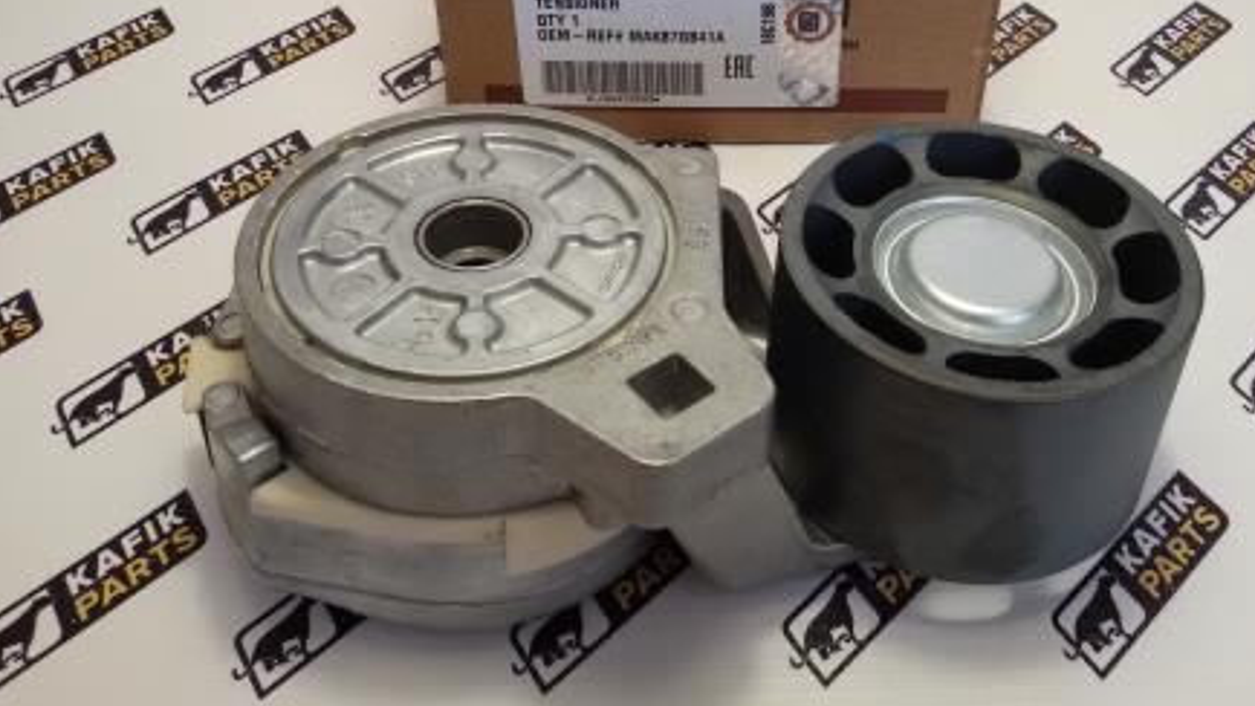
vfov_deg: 27.7
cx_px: 732
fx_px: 1397
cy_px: 137
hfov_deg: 48.2
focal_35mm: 42
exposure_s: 1/50
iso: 40
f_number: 2.4
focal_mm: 2.93
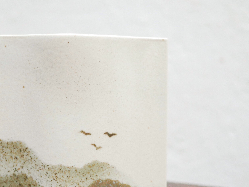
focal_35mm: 67
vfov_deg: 21.9
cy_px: 111
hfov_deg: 28.9
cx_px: 110
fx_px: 482
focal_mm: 20
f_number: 1.7
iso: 1600
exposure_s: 1/60
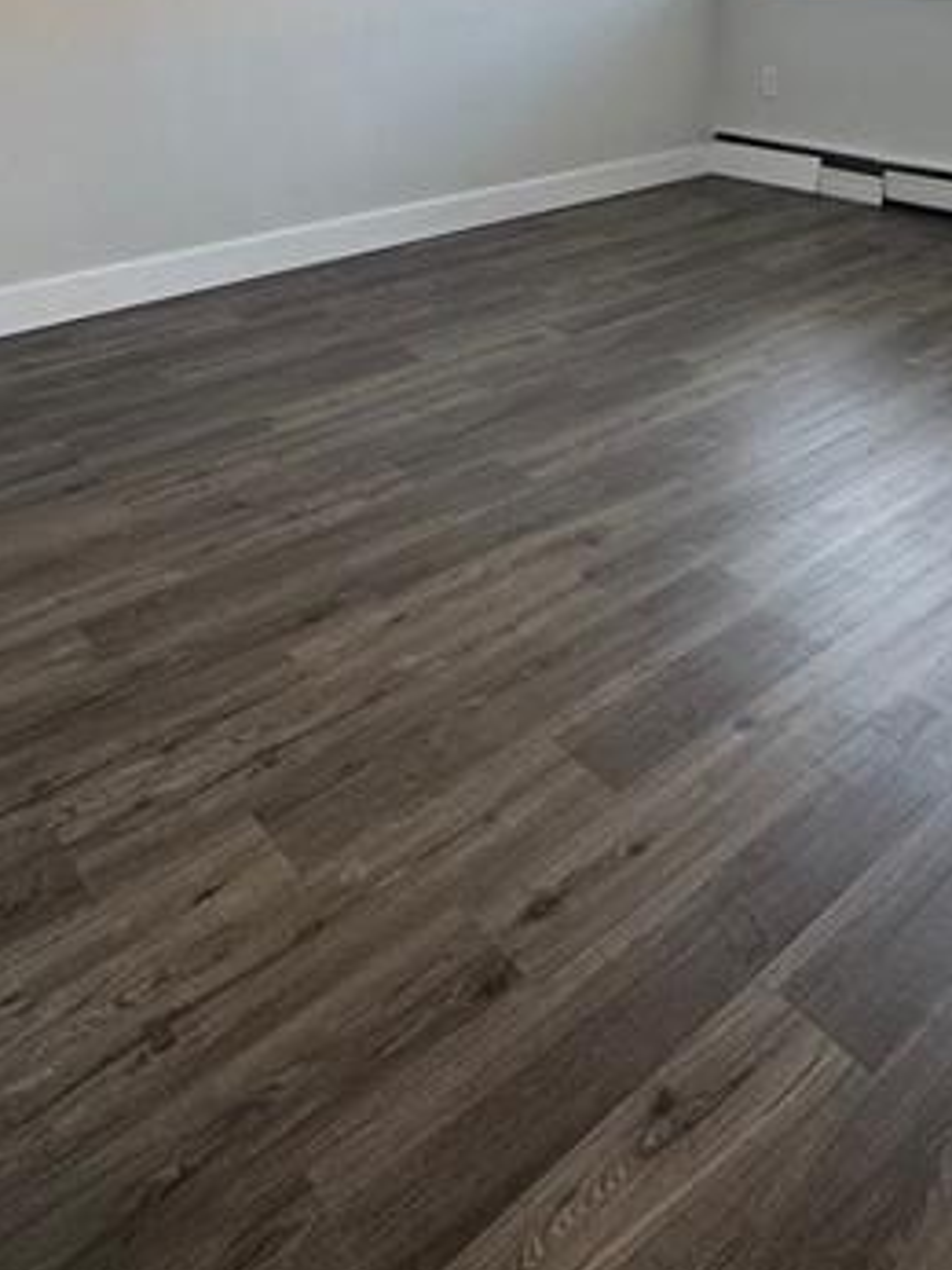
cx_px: 575
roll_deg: +1.3
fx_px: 1137
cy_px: 183
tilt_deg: -11.5
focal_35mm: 31
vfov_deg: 52.9
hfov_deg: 45.2
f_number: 2.2
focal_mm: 2.22
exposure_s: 1/120
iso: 200
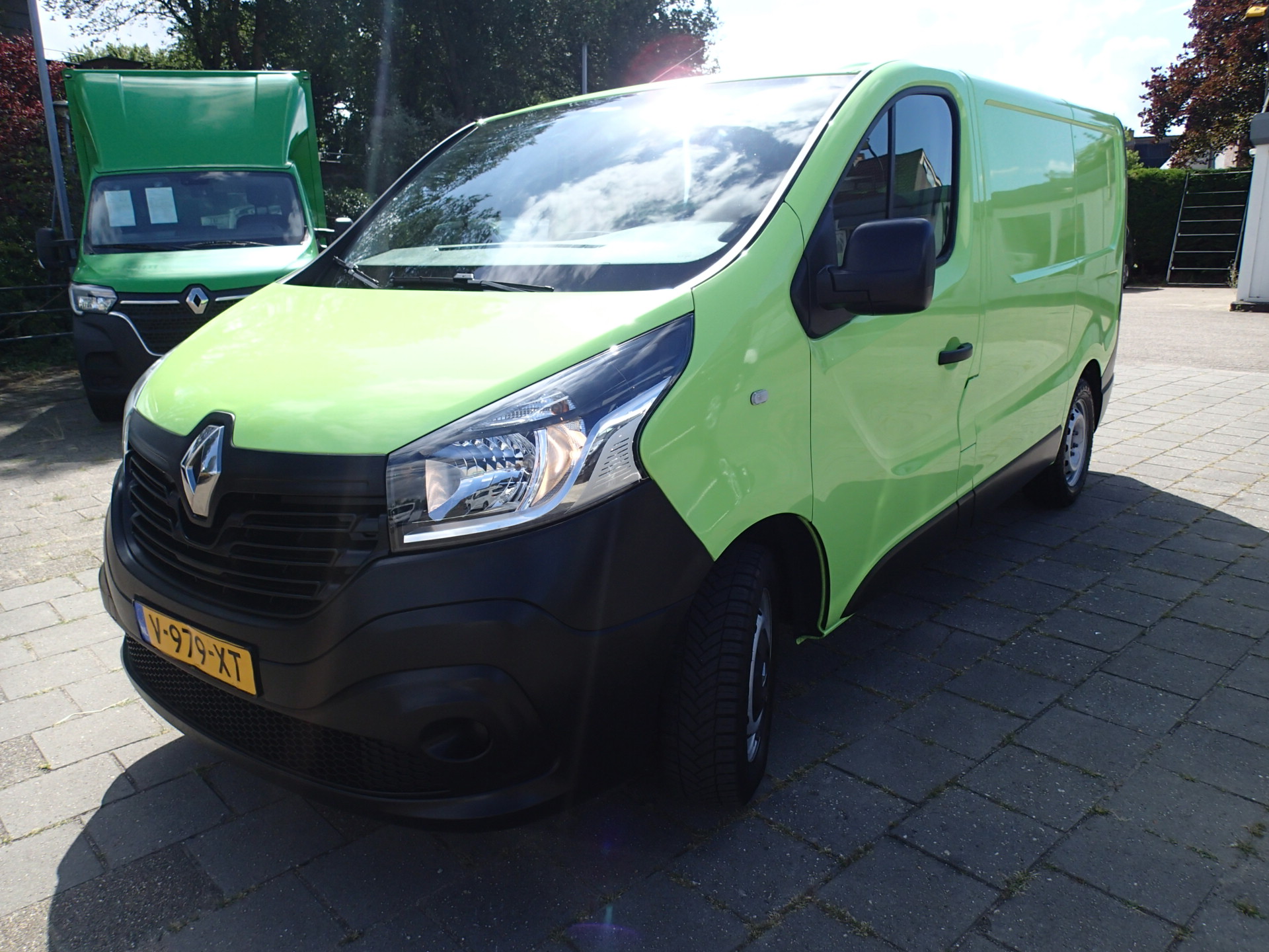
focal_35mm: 25
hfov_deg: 69.4
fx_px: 916
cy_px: 476
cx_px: 634
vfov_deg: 54.9
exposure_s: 1/1000
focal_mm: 4.5
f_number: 2.8
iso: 100
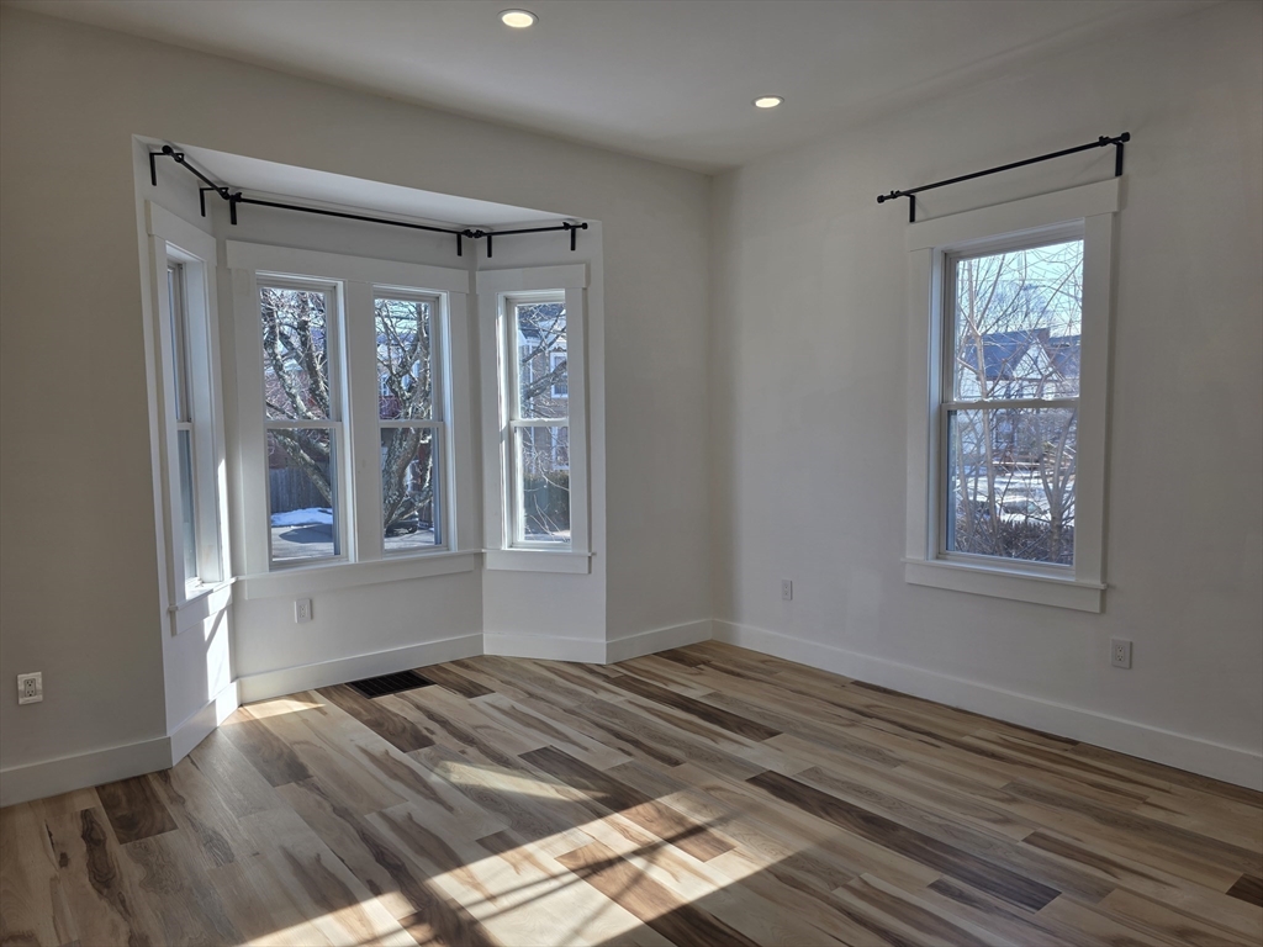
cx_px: 632
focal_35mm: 23
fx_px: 839
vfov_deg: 58.9
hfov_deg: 73.9
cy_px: 474
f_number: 1.7
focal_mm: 6.3
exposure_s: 1/130
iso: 12
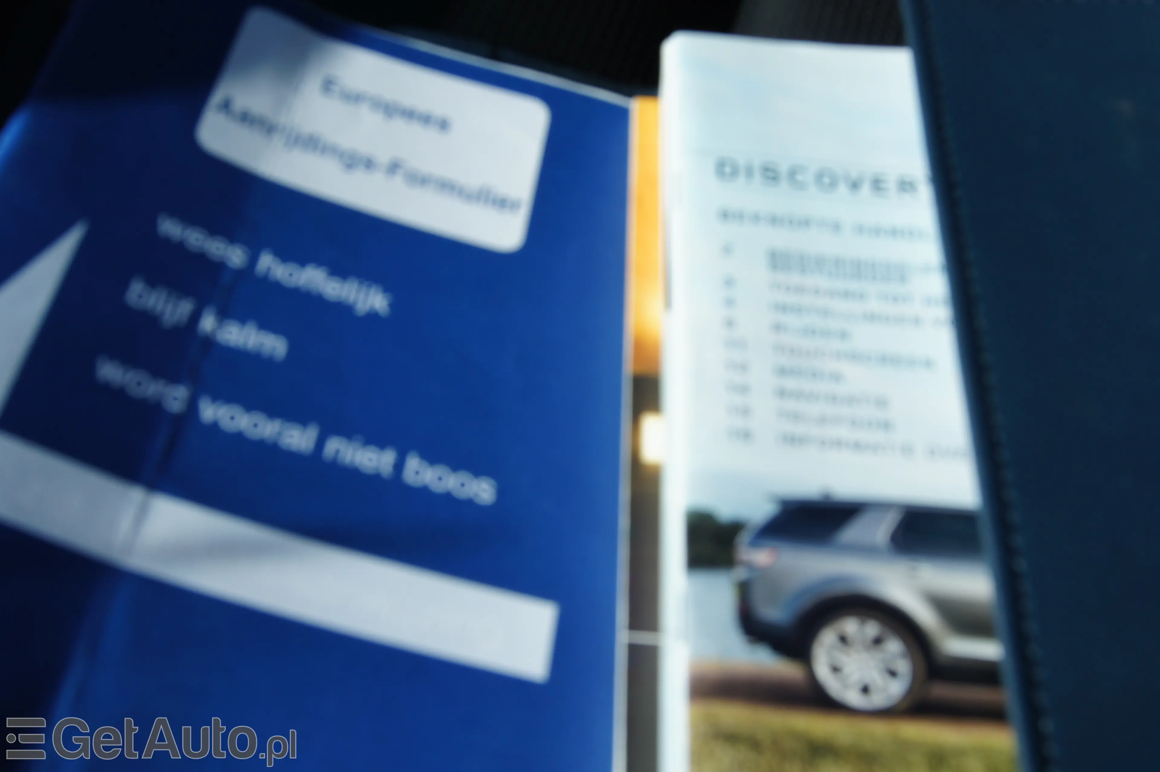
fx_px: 1449
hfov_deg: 43.6
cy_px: 386
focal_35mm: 45
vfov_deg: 29.8
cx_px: 580
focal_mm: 30
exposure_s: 1/100
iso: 100
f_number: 13
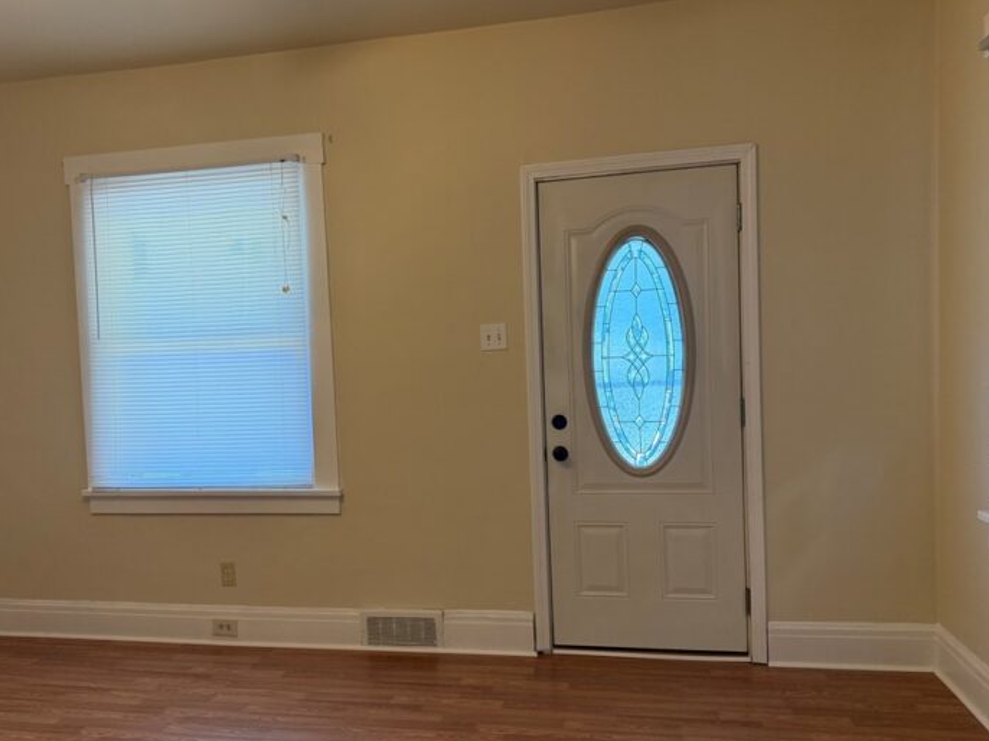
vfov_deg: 49.6
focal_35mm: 28
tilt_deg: -3.3
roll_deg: +2.5
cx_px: 457
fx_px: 800
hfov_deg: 63.4
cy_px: 409
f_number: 1.78
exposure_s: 1/169
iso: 200
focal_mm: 6.76
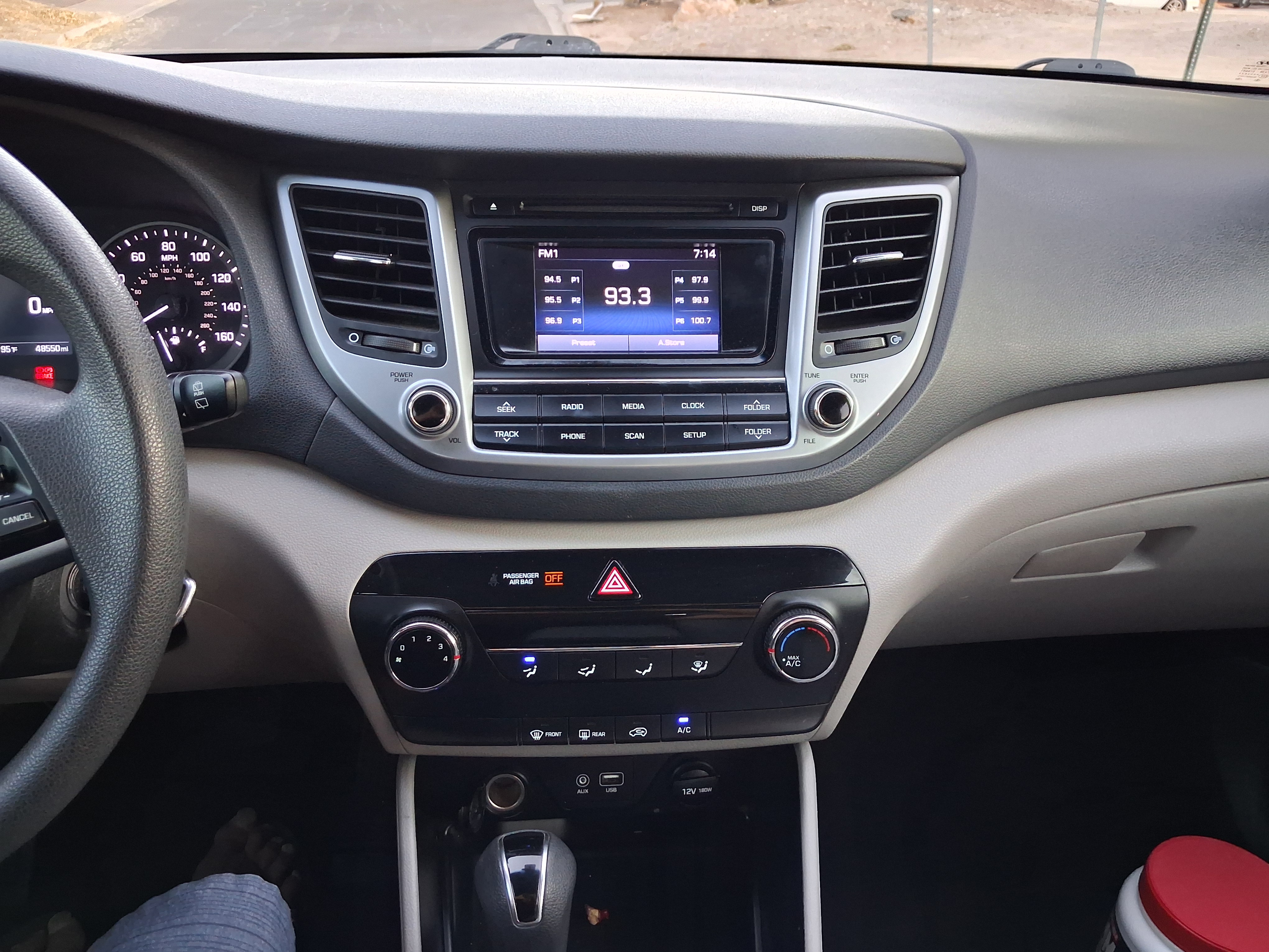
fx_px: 990
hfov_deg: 65.3
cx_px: 634
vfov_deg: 51.4
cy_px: 476
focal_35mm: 27
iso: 500
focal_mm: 4
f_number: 1.8
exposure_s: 1/60
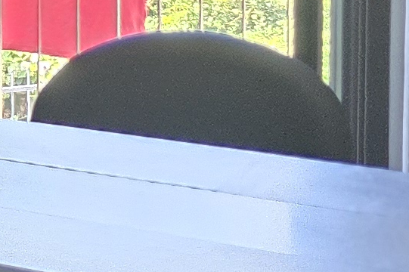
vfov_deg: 7.5
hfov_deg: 9.3
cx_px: -819
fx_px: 2010
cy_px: -256
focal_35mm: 177
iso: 640
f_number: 1.7
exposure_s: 1/120
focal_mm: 6.3
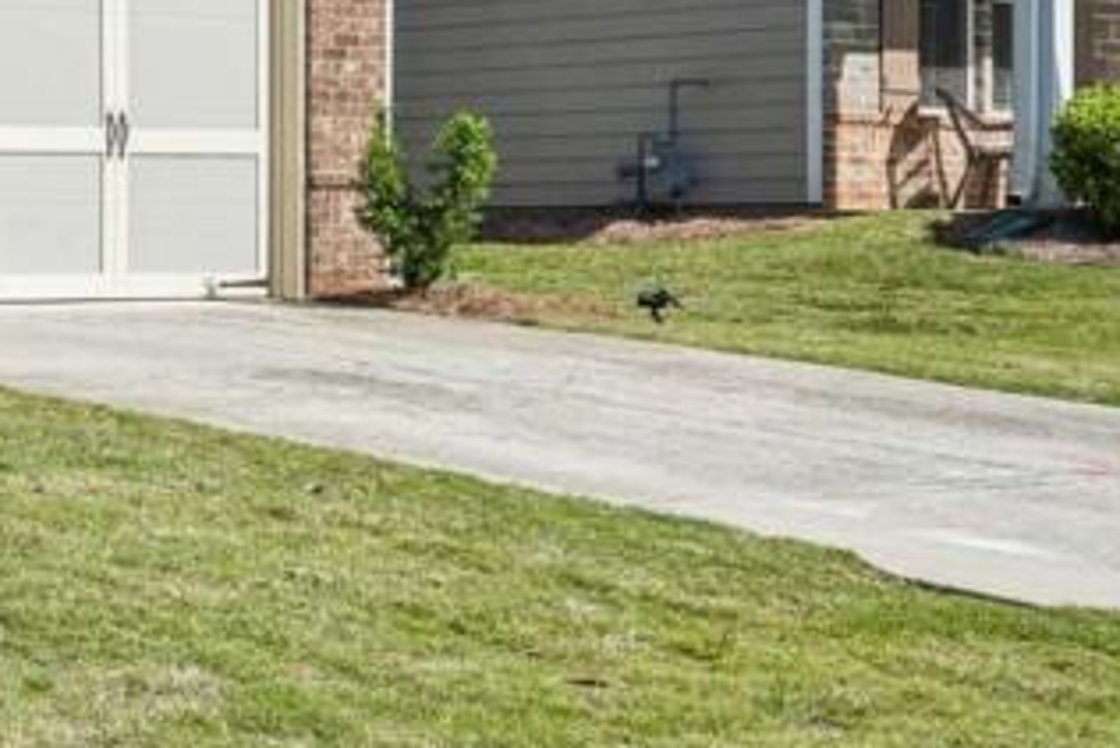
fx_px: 2832
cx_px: -794
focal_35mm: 91
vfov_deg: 15.0
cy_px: 209
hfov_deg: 18.4
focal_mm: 24
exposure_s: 1/2500
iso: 800
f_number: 8
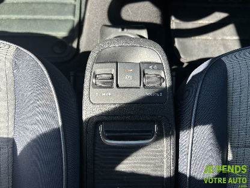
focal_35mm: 26
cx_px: 125
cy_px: 94
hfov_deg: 67.3
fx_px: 188
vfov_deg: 53.1
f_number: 1.5
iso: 50
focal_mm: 5.7
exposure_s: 1/658
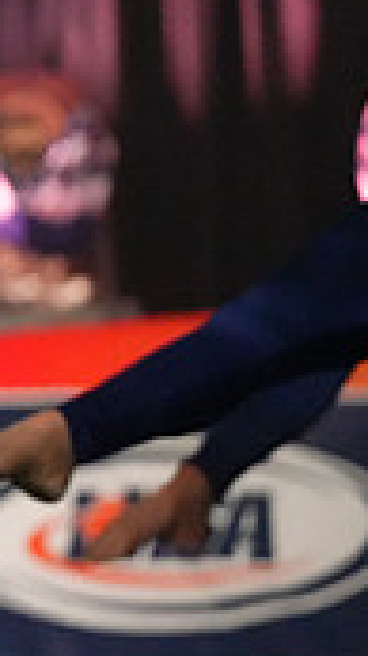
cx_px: -713
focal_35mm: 1055
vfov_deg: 2.0
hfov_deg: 1.1
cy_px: 195
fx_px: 18346
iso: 16000
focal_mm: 300
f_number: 3.5
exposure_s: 1/1250
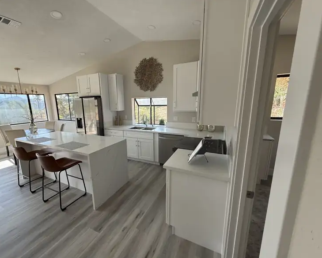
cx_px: 146
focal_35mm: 15
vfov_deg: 84.0
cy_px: 131
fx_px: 143
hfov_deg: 96.5
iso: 64
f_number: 2.2
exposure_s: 1/156
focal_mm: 2.22
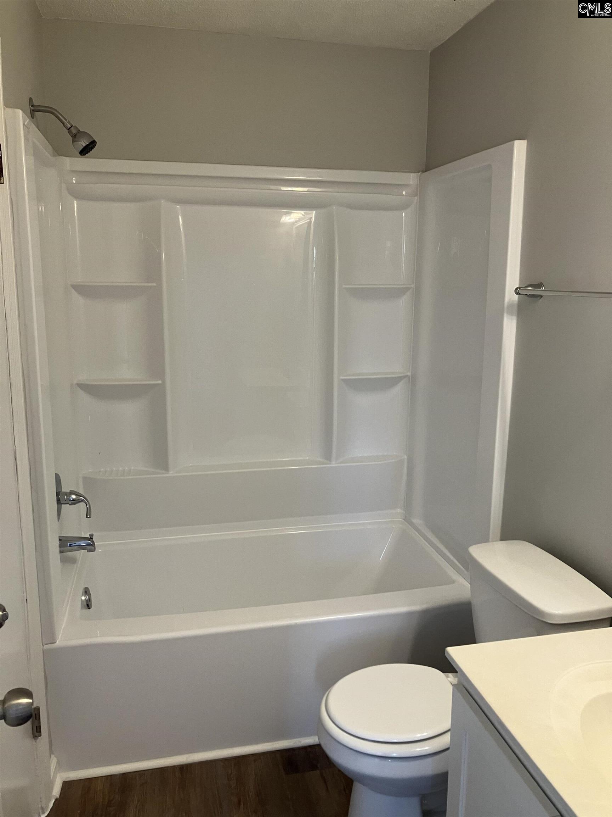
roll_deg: -0.8
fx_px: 660
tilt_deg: -9.9
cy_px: 408
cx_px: 306
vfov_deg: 63.4
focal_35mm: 28
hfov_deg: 49.7
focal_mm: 3.99
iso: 100
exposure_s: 1/60
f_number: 1.8
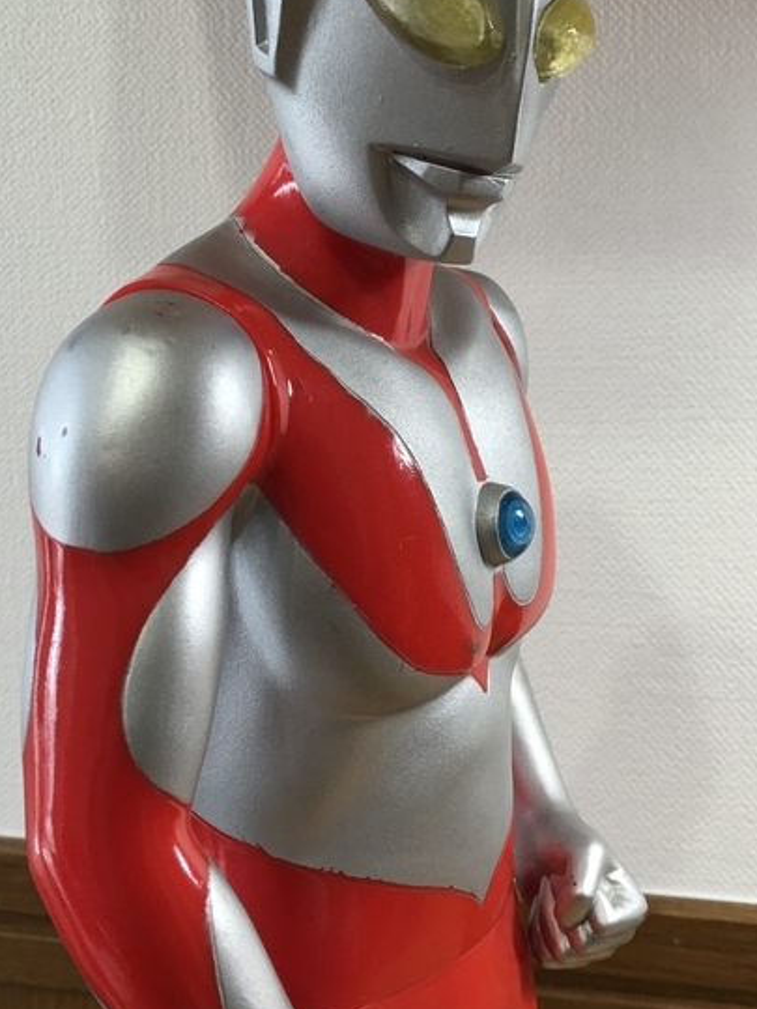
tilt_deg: -4.6
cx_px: 404
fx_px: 1254
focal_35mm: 43
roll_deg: +2.3
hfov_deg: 33.6
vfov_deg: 43.5
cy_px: 377
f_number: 2.2
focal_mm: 4.15
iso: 40
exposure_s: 1/33
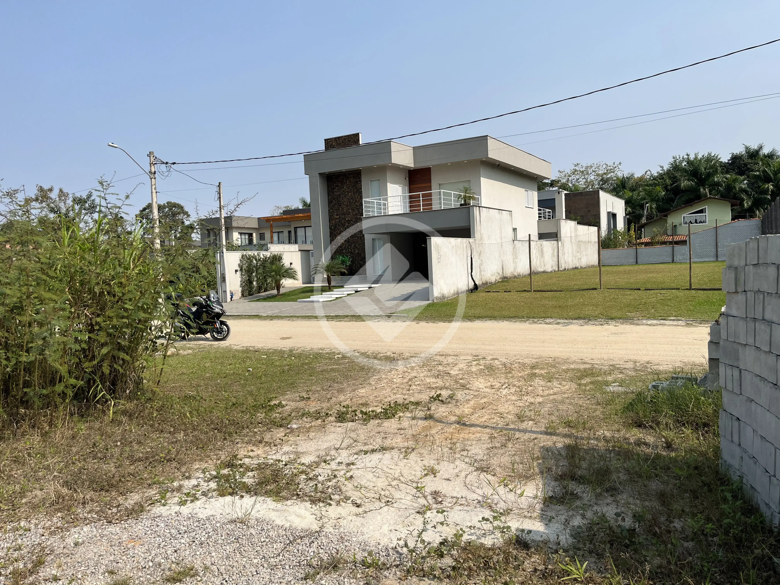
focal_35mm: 26
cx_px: 390
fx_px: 586
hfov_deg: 67.3
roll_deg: +1.0
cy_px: 292
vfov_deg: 53.1
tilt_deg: -7.7
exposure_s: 1/4310
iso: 50
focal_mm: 5.1
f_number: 1.6
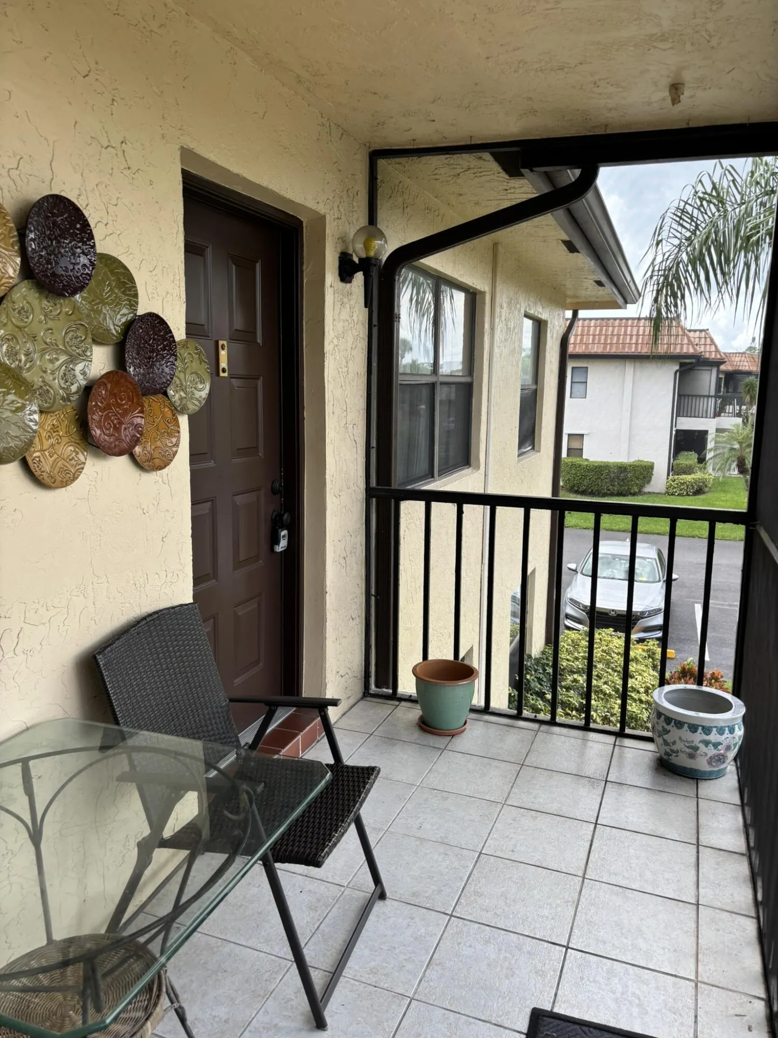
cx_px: 389
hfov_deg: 53.1
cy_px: 519
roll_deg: -2.1
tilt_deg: -9.0
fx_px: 779
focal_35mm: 26
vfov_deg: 67.3
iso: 50
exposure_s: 1/384
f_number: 1.6
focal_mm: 5.96
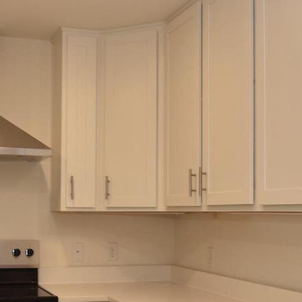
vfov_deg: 29.0
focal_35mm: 59
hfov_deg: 29.0
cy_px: 172
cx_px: 126
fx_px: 582
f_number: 4.5
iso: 200
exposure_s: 1/80
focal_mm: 10
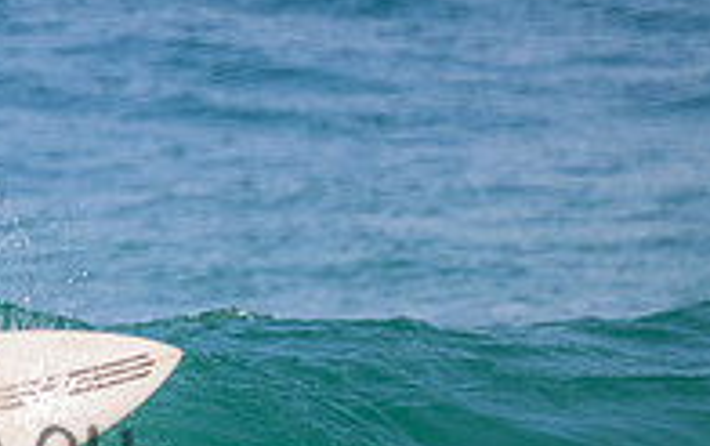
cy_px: 412
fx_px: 46648
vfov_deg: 0.5
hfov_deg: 0.9
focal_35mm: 2408
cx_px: -250
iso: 1400
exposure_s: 1/2000
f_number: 11
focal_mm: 800
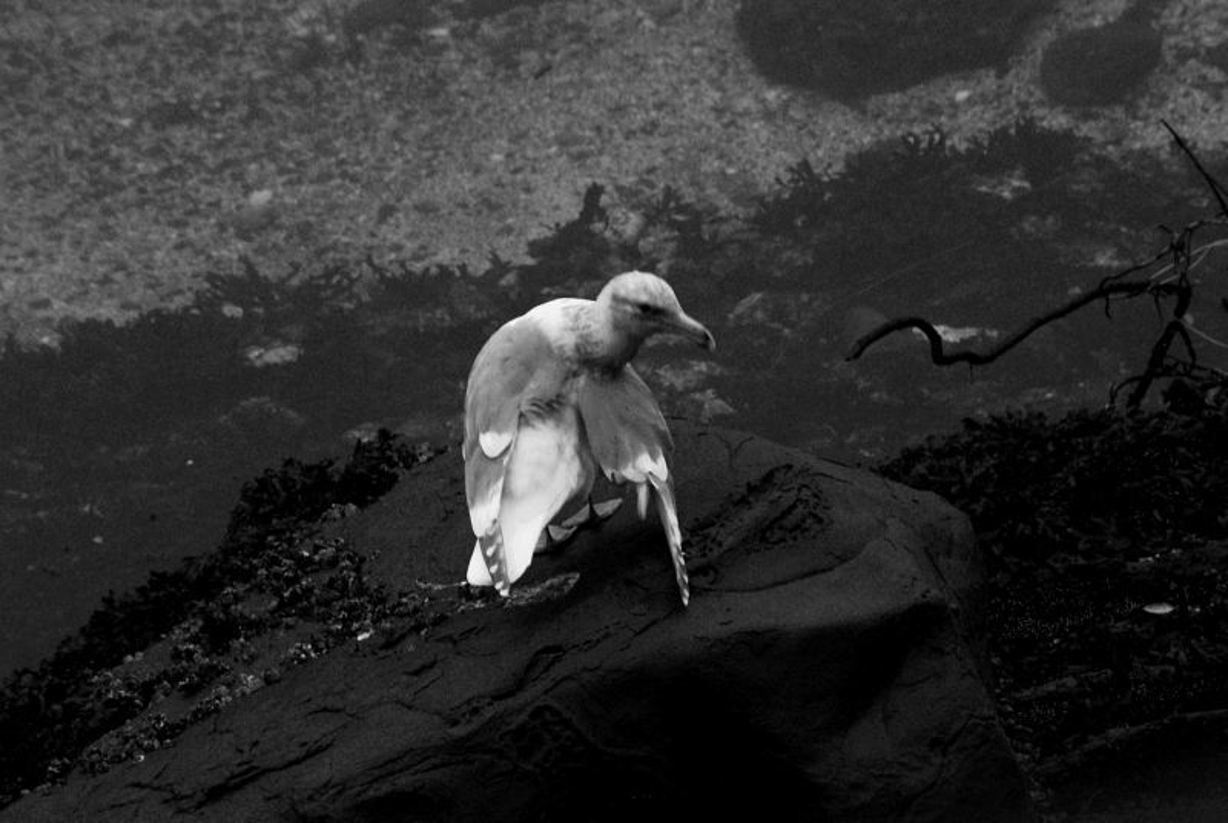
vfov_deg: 3.1
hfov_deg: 4.6
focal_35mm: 450
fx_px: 15372
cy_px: 412
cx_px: 614
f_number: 9
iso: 800
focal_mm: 300
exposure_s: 1/100
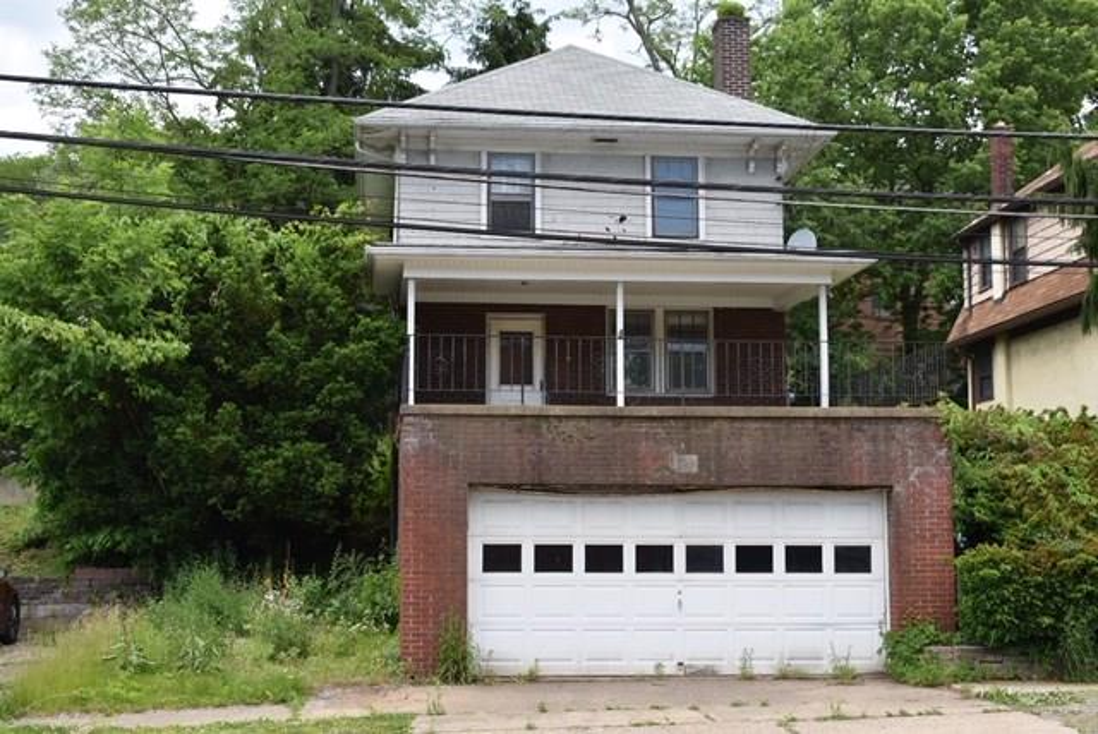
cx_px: 549
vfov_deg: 26.5
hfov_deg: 38.8
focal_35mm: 51
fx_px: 1557
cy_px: 367
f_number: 7.1
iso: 100
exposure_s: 1/200
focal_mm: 34
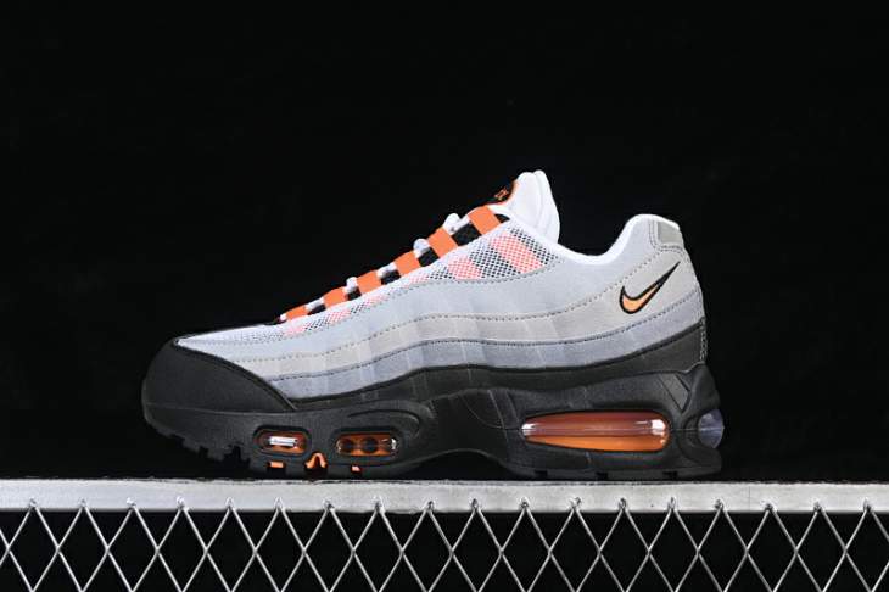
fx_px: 1851
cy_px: 296
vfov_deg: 18.2
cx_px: 444
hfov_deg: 27.0
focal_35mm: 75
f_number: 7.1
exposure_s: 1/80
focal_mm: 50
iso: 160
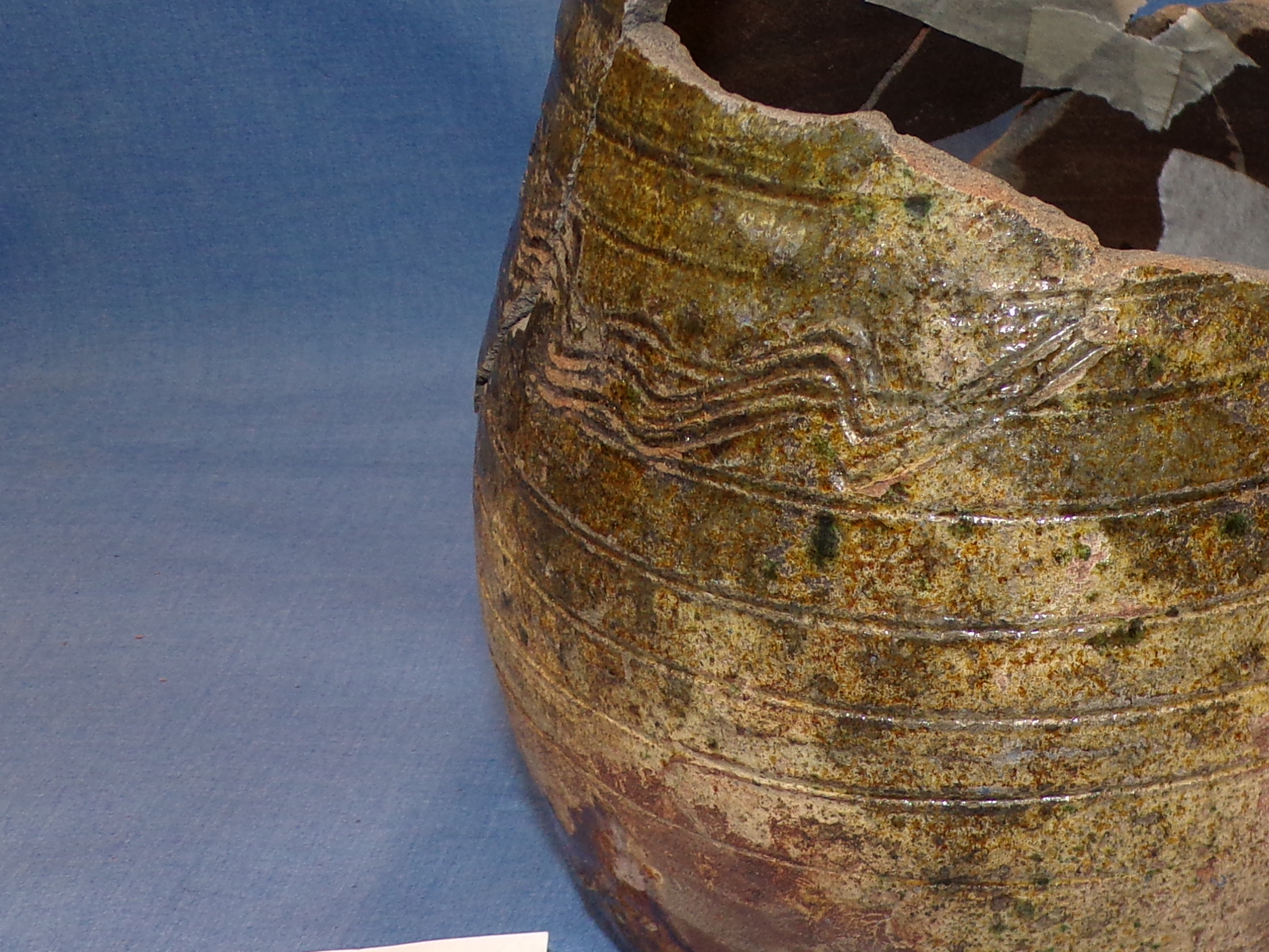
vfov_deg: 26.0
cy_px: 616
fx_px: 2053
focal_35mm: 56
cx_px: 1056
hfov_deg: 33.1
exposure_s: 1/34
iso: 80
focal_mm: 4.3
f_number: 3
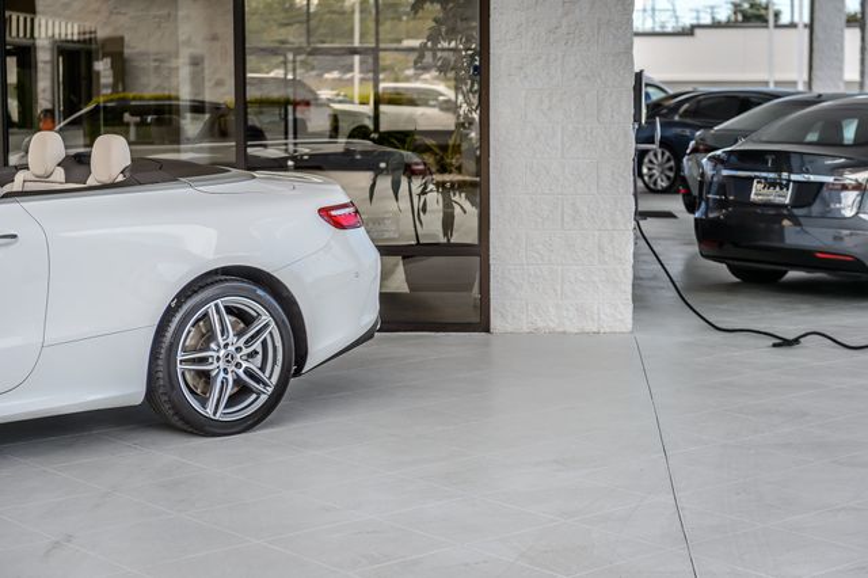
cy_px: 289
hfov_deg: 27.7
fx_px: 1759
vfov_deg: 18.7
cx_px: 444
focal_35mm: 73
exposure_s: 1/400
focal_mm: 70
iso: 100
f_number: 4
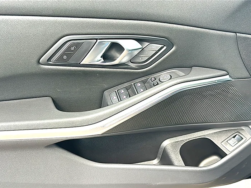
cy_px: 94
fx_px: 290
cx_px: 126
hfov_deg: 46.8
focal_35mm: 40
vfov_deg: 36.0
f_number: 1.78
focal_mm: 6.86
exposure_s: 1/301
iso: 100
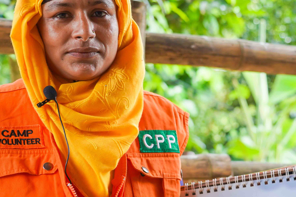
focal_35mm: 86
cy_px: 113
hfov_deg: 23.4
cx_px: 215
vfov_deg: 15.9
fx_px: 707
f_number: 4
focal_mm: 42
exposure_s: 1/160
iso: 320
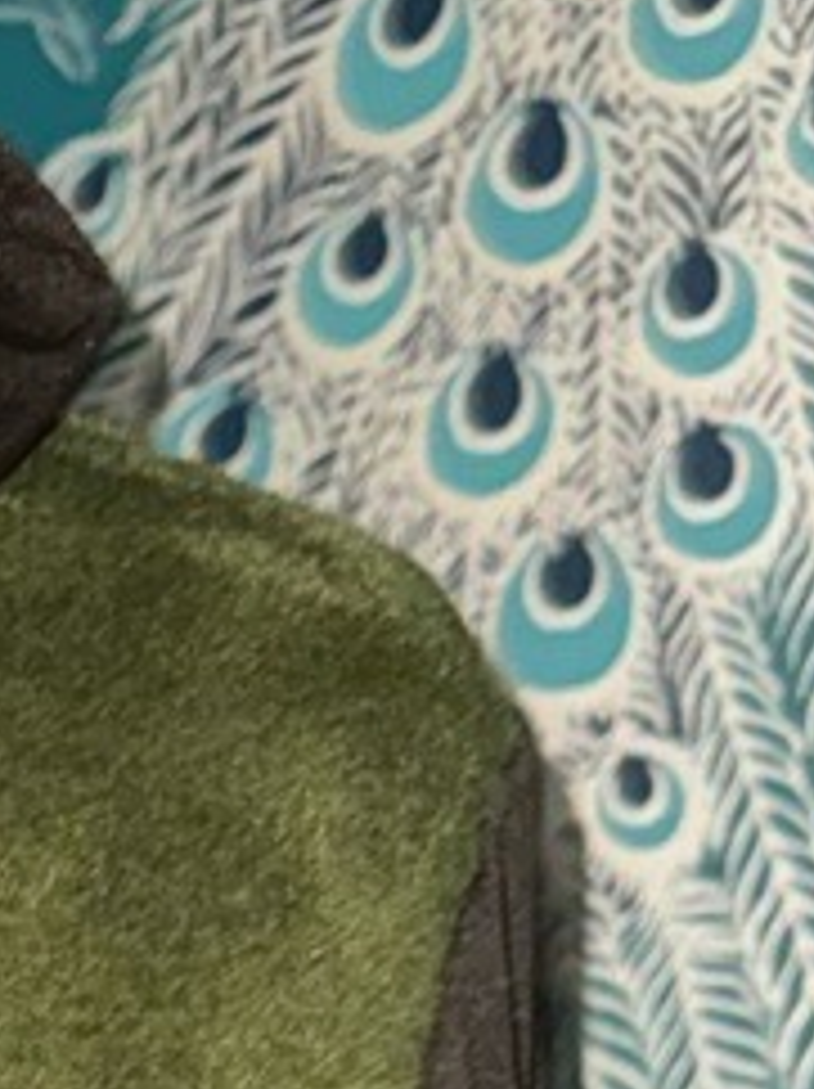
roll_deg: +0.6
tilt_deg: -16.3
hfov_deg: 8.3
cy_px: 2754
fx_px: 4994
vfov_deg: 10.4
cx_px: -1376
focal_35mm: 159
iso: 100
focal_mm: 6.76
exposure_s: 1/10
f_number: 1.78
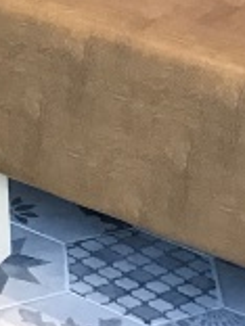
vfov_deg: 9.8
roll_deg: +2.8
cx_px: -431
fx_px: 1576
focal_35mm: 167
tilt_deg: -5.0
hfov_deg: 7.9
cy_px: -551
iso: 40
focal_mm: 3.99
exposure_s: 1/25
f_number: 1.8
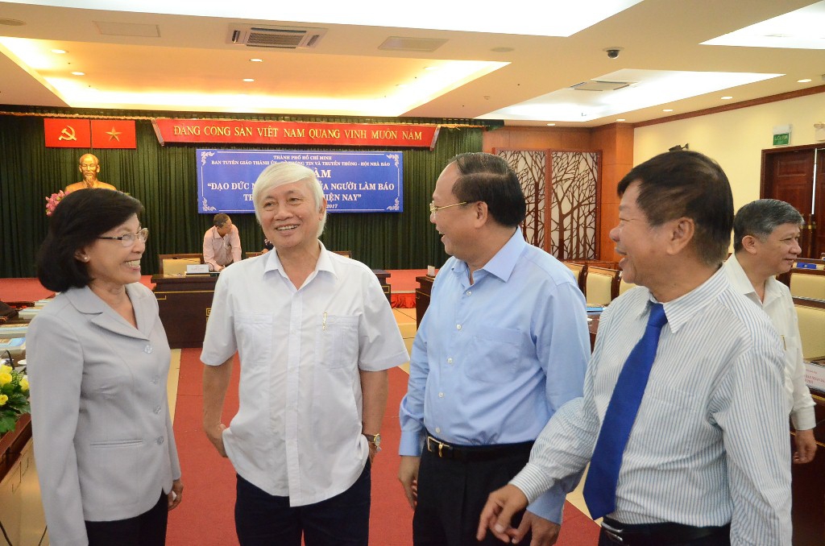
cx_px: 412
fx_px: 755
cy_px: 273
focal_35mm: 33
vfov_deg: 39.8
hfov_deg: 57.3
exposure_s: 1/160
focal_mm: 22
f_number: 5.6
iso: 5000
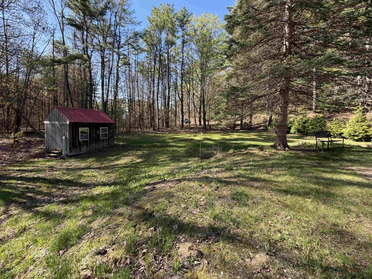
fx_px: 161
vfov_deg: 81.7
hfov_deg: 98.2
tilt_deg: -2.0
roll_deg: -0.6
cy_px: 135
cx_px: 189
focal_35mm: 15
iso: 40
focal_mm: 2.22
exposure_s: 1/255
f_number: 2.2
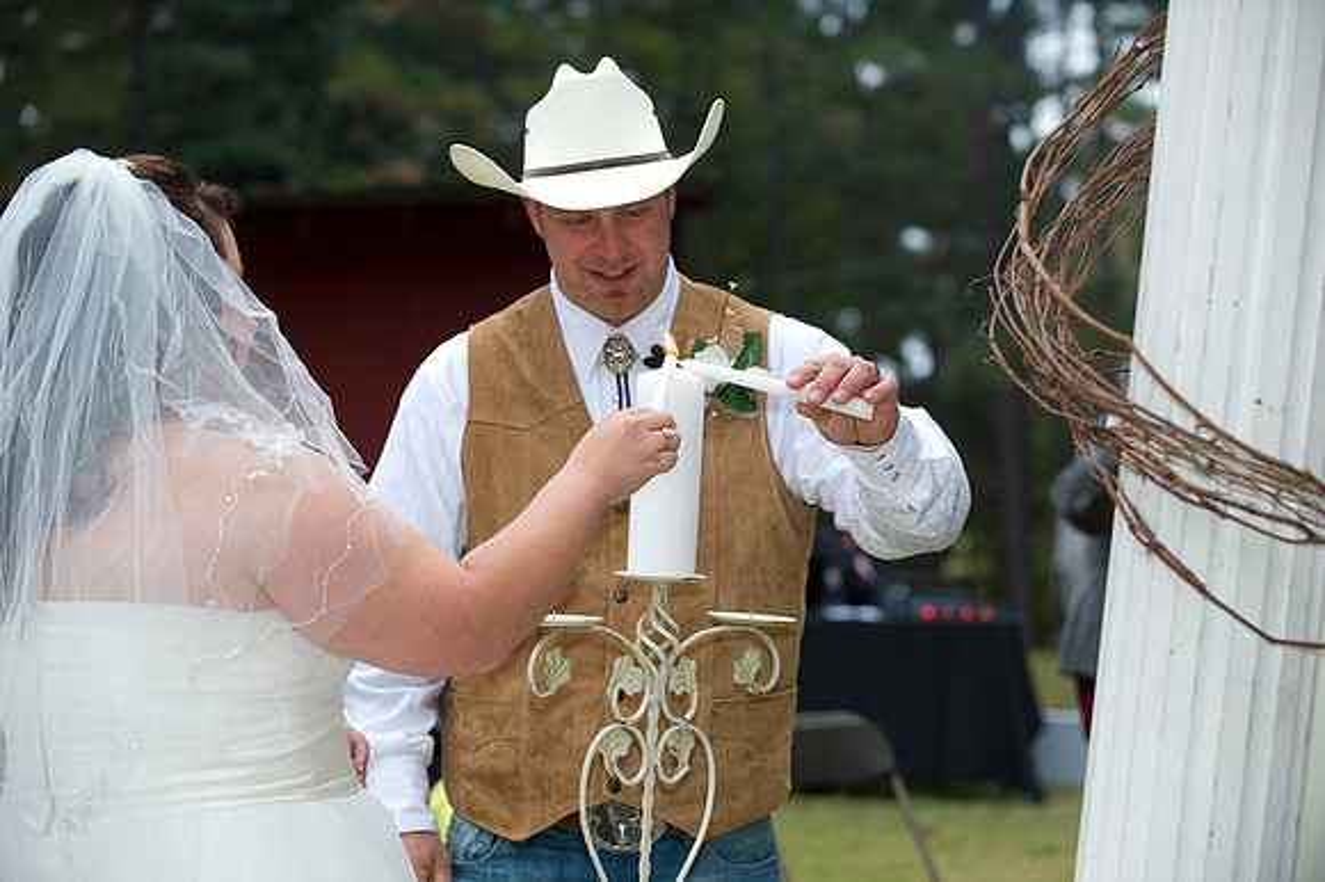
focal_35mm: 95
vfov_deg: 14.4
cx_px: 662
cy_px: 441
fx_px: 3494
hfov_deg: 21.5
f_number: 3.5
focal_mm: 95
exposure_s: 1/100
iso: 800
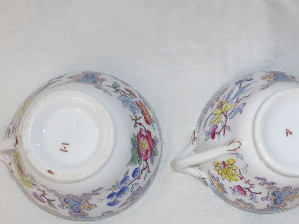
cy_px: 161
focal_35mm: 44
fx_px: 380
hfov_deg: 42.9
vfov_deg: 32.4
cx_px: 169
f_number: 3.3
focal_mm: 4.3
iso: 100
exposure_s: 1/60
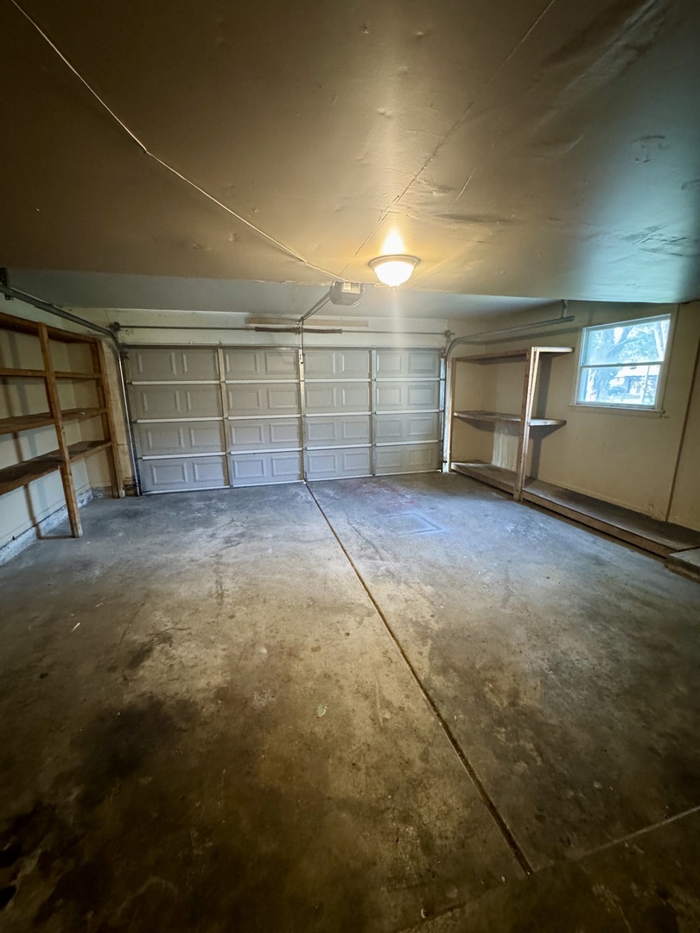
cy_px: 466
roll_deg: +0.8
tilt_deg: -13.0
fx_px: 377
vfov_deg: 102.1
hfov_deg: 85.7
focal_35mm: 14
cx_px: 350
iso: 1000
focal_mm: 2.22
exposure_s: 1/40
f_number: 2.2
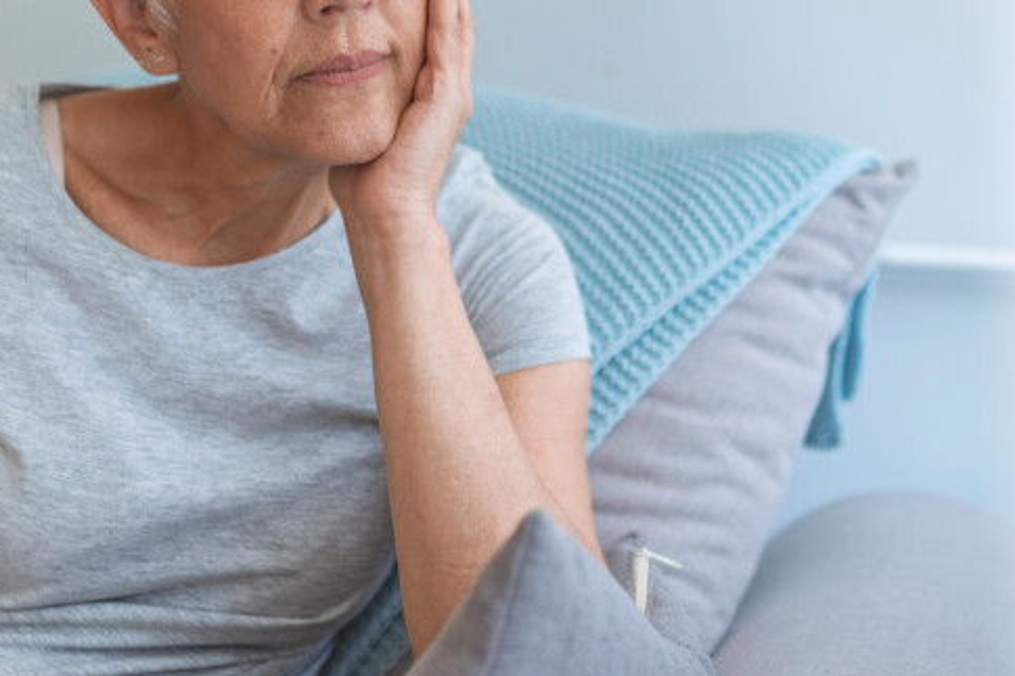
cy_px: 46
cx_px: 521
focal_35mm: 74
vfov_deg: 18.1
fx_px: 2086
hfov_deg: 27.4
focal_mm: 35
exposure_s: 1/200
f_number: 1.8
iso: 125
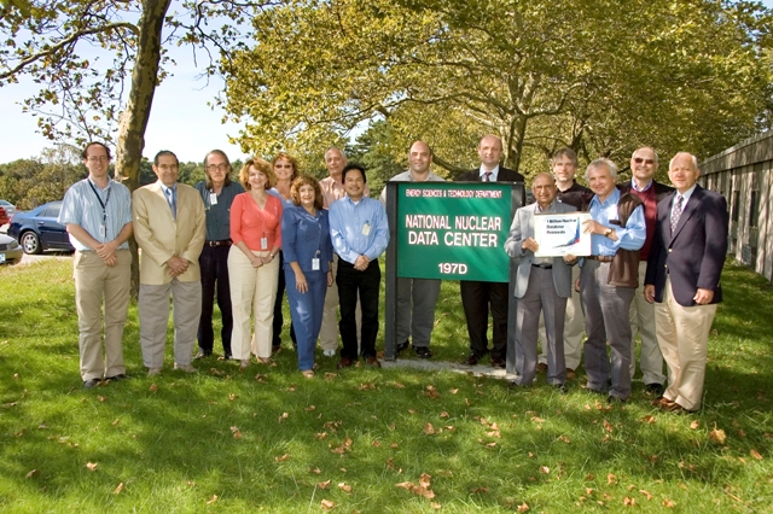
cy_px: 257
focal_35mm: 30
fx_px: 644
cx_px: 386
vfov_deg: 43.6
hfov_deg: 62.0
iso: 200
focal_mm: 20
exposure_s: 1/500
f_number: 5
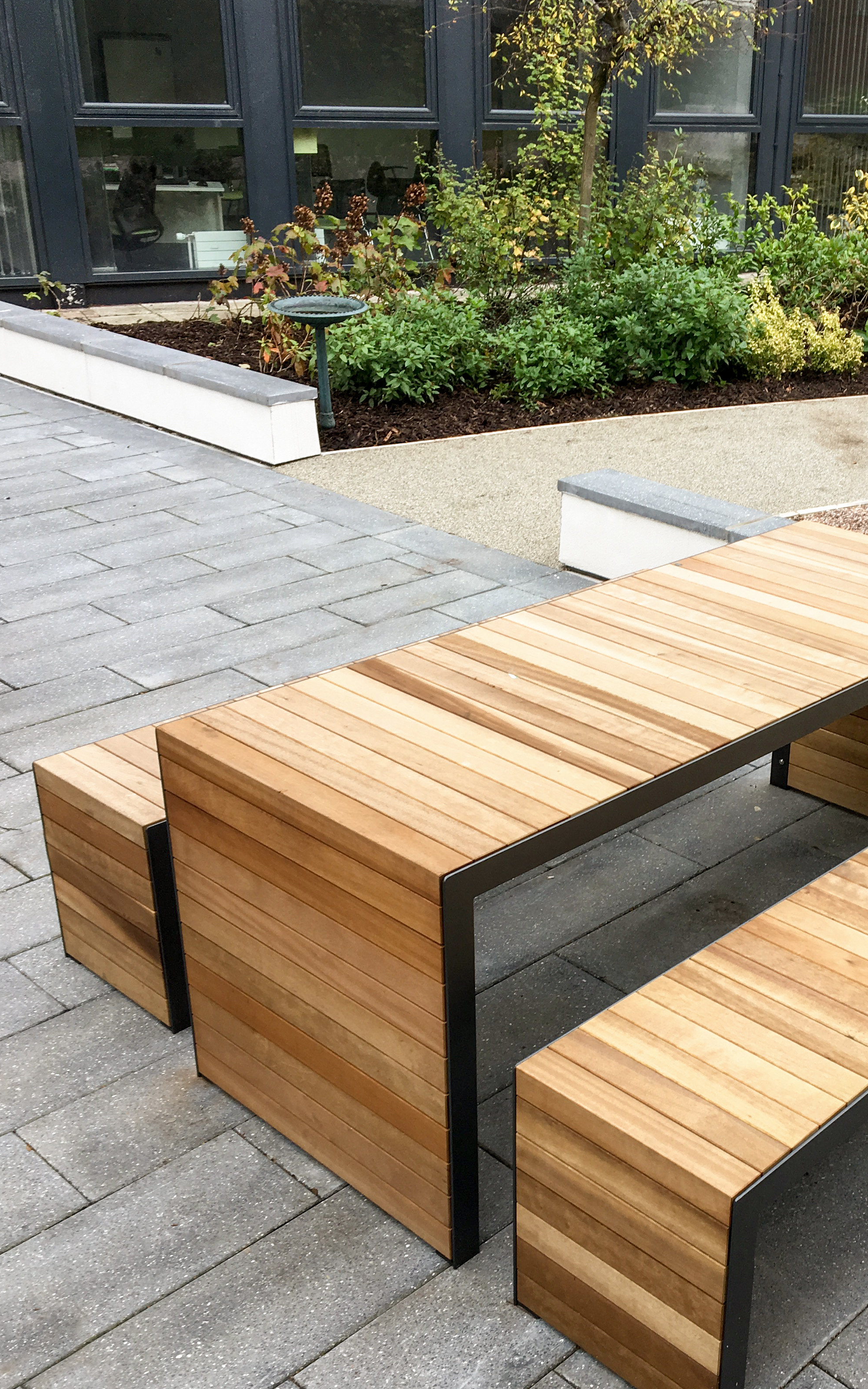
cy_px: 802
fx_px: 1476
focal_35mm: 39
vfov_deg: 50.2
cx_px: 638
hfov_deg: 32.2
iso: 25
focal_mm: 4.15
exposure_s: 1/120
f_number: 2.2
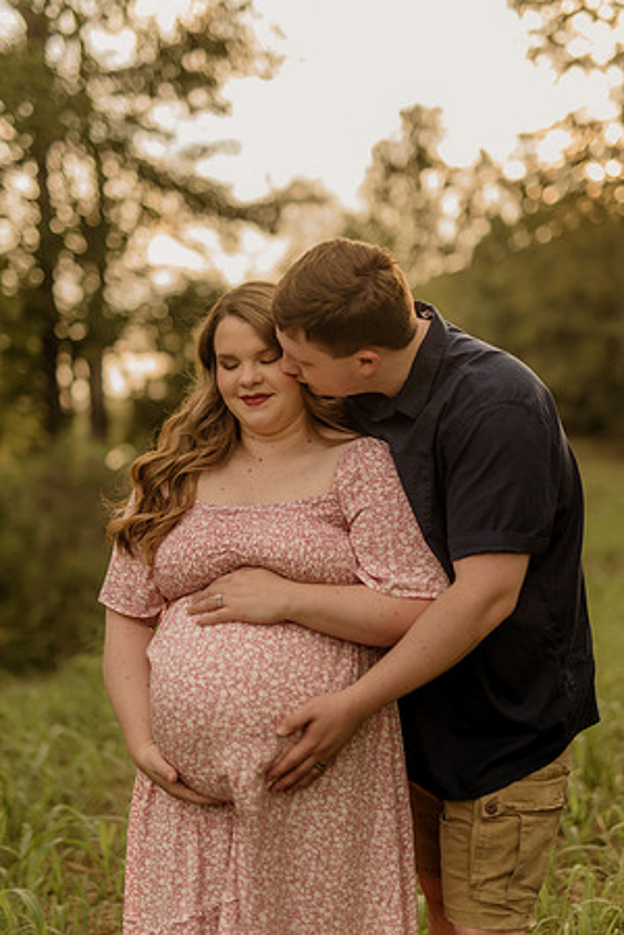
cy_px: 468
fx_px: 1300
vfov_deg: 39.6
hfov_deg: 27.0
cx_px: 312
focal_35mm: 50
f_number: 1.8
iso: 125
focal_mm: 50
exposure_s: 1/800
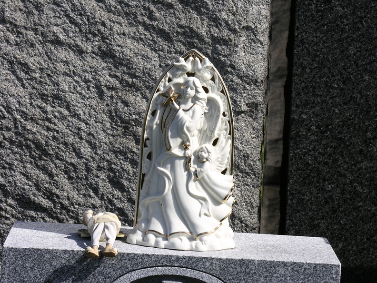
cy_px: 142
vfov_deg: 10.5
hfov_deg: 14.0
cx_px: 188
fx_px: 1536
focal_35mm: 141
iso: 50
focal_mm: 35.9
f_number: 5.4
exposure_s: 1/408
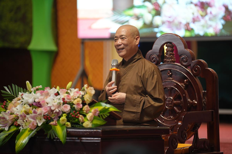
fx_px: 1289
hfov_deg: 10.3
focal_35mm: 200
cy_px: 77
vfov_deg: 6.9
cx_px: 116
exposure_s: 1/100
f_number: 2.8
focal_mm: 200
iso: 500
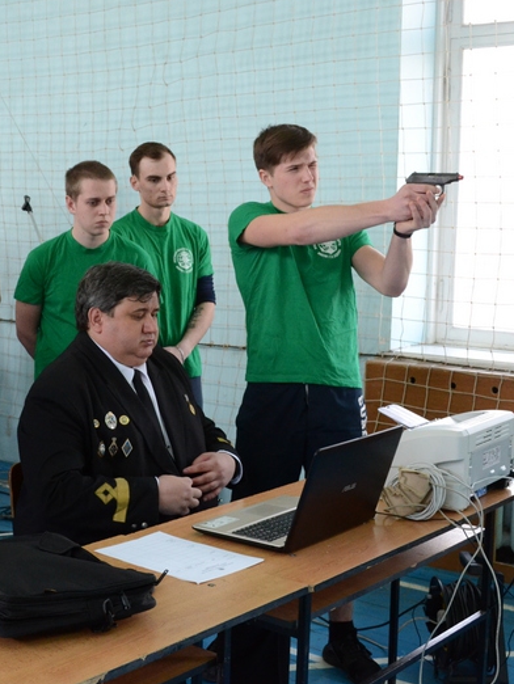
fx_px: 1048
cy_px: 343
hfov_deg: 27.2
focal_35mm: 53
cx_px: 136
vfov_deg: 36.2
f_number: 6.3
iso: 1600
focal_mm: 24
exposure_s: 1/160
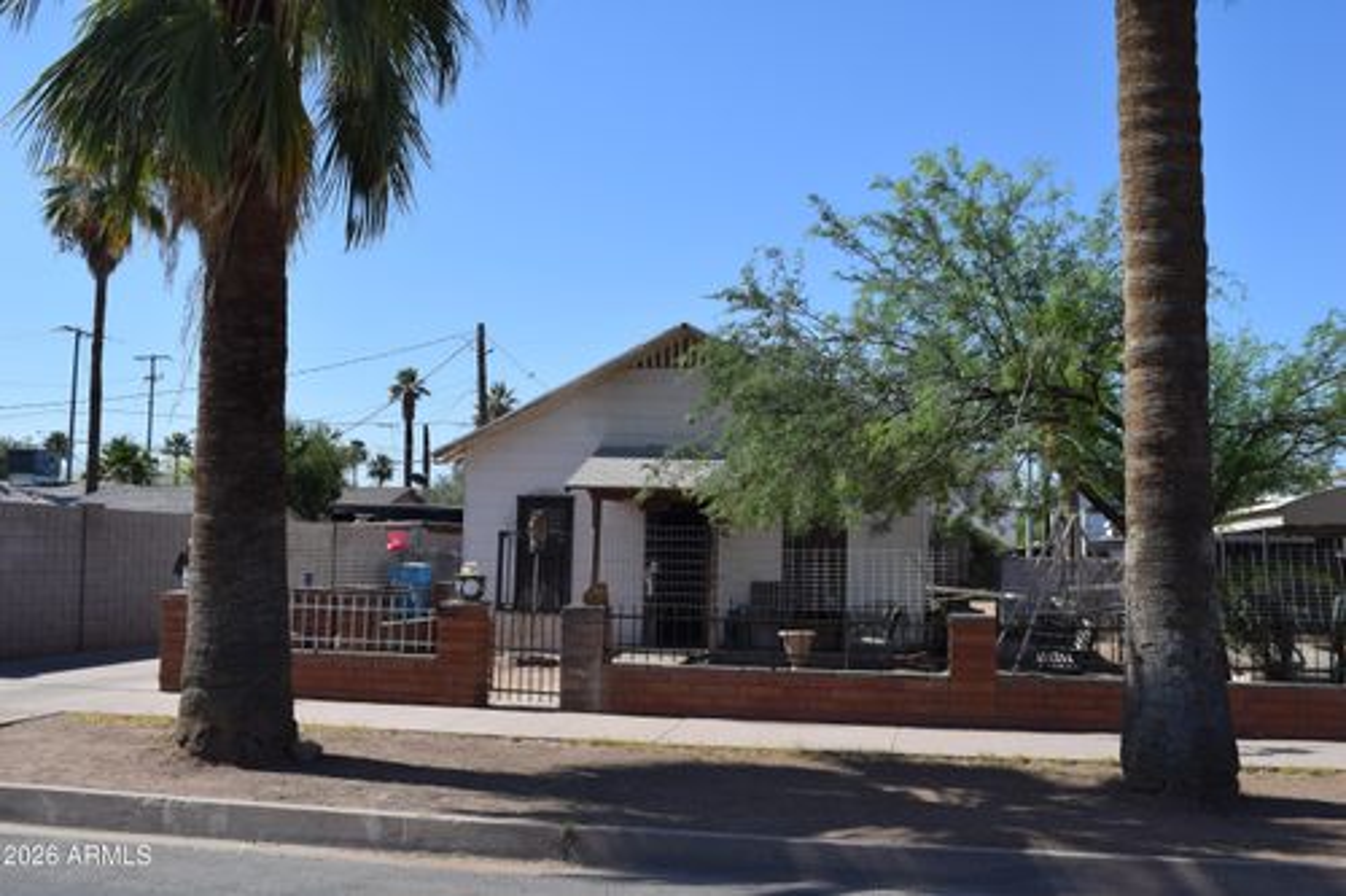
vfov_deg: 36.8
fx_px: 1345
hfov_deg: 53.1
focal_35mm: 36
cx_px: 673
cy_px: 448
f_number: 10
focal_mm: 24
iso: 200
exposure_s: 1/400
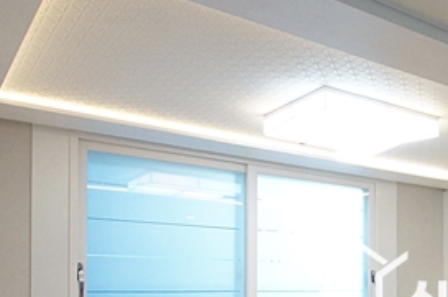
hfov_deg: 35.8
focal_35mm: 44
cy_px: 277
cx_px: 525
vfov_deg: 29.0
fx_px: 547
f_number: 7.1
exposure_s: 1/60
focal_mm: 10
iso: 1600
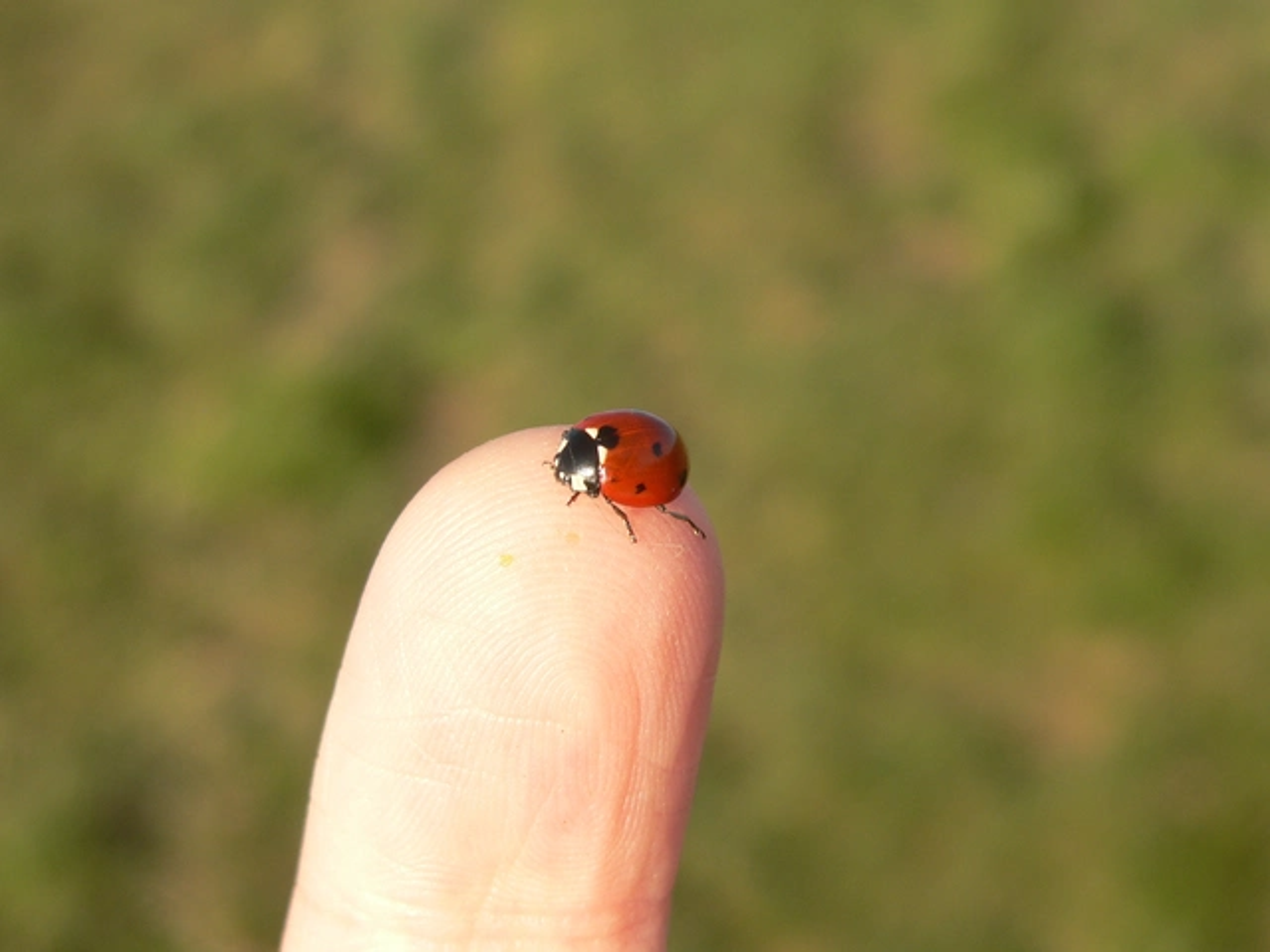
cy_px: 476
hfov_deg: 23.8
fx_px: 3008
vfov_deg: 18.0
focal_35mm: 82
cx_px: 635
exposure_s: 1/500
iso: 100
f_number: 4
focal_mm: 13.6
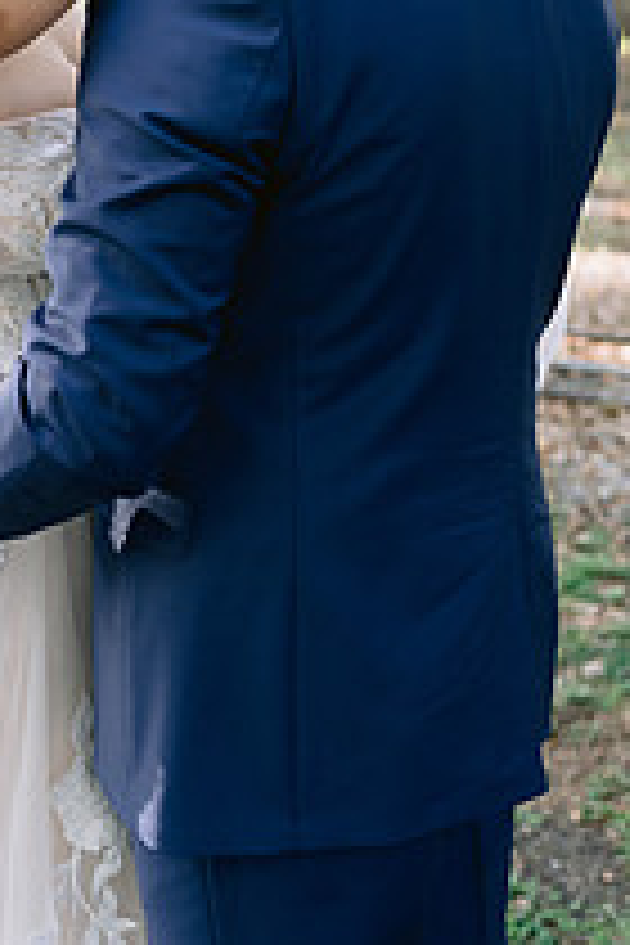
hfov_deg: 18.0
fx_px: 1969
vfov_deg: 26.9
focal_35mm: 75
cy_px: 328
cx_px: 90
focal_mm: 35
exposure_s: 1/250
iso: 250
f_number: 2.8
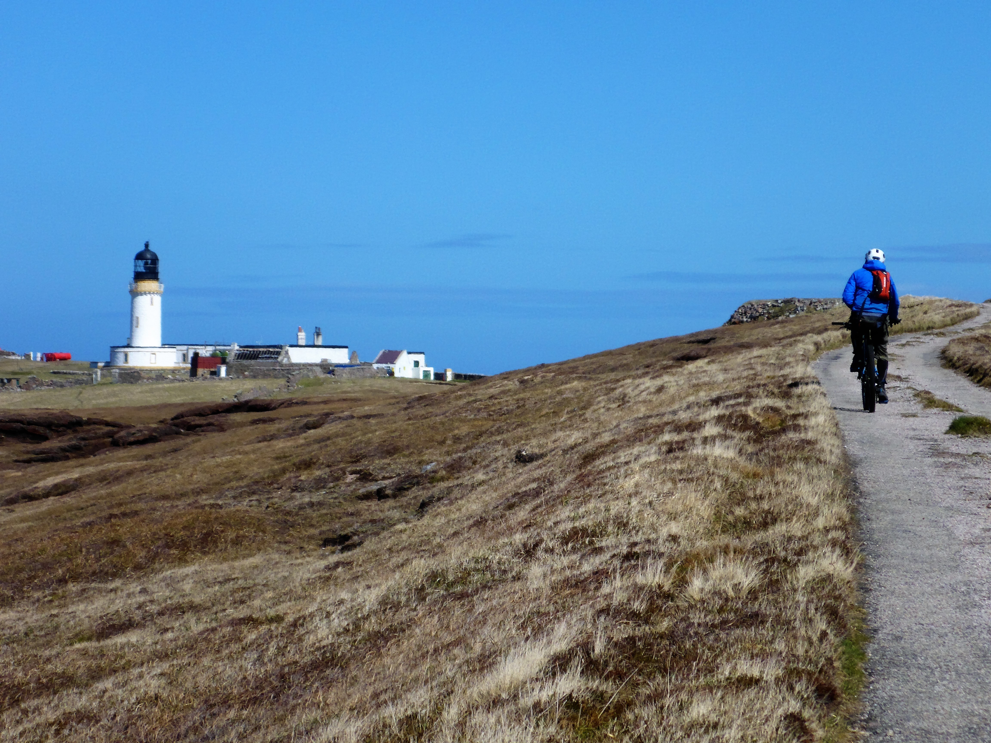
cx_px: 496
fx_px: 4037
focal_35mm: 141
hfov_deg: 14.0
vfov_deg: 10.5
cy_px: 372
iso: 100
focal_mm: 22.8
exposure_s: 1/640
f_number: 5.9
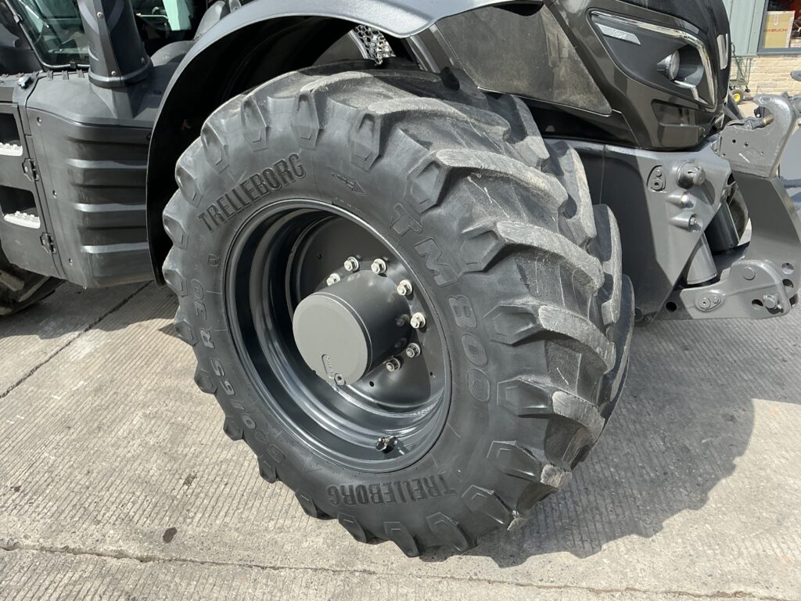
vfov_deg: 49.7
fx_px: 648
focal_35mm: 28
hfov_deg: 63.4
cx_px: 400
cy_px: 300
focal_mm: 3
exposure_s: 1/599
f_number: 1.8
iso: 25
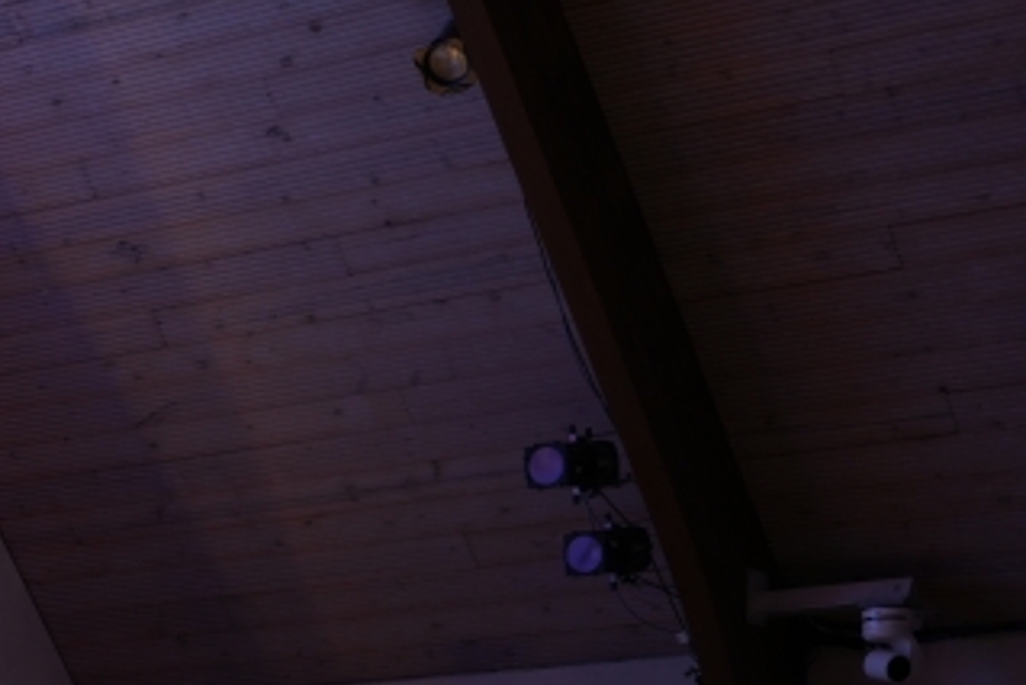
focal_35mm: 124
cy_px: 1084
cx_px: -518
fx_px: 3535
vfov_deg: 10.6
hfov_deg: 15.3
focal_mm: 33
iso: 160
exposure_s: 1/40
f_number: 4
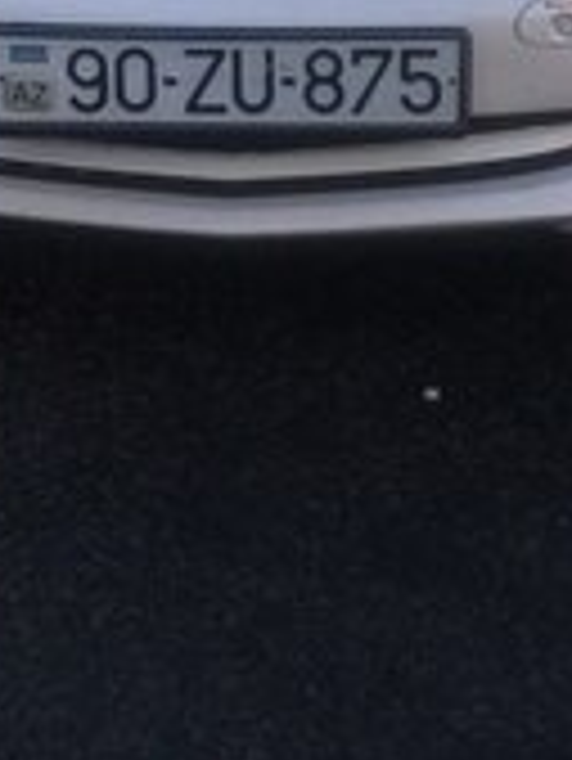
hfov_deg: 17.3
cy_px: -333
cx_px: 194
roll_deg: -0.9
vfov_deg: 20.2
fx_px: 1870
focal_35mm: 85
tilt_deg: -14.1
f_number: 2.2
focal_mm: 4.15
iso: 25
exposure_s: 1/392
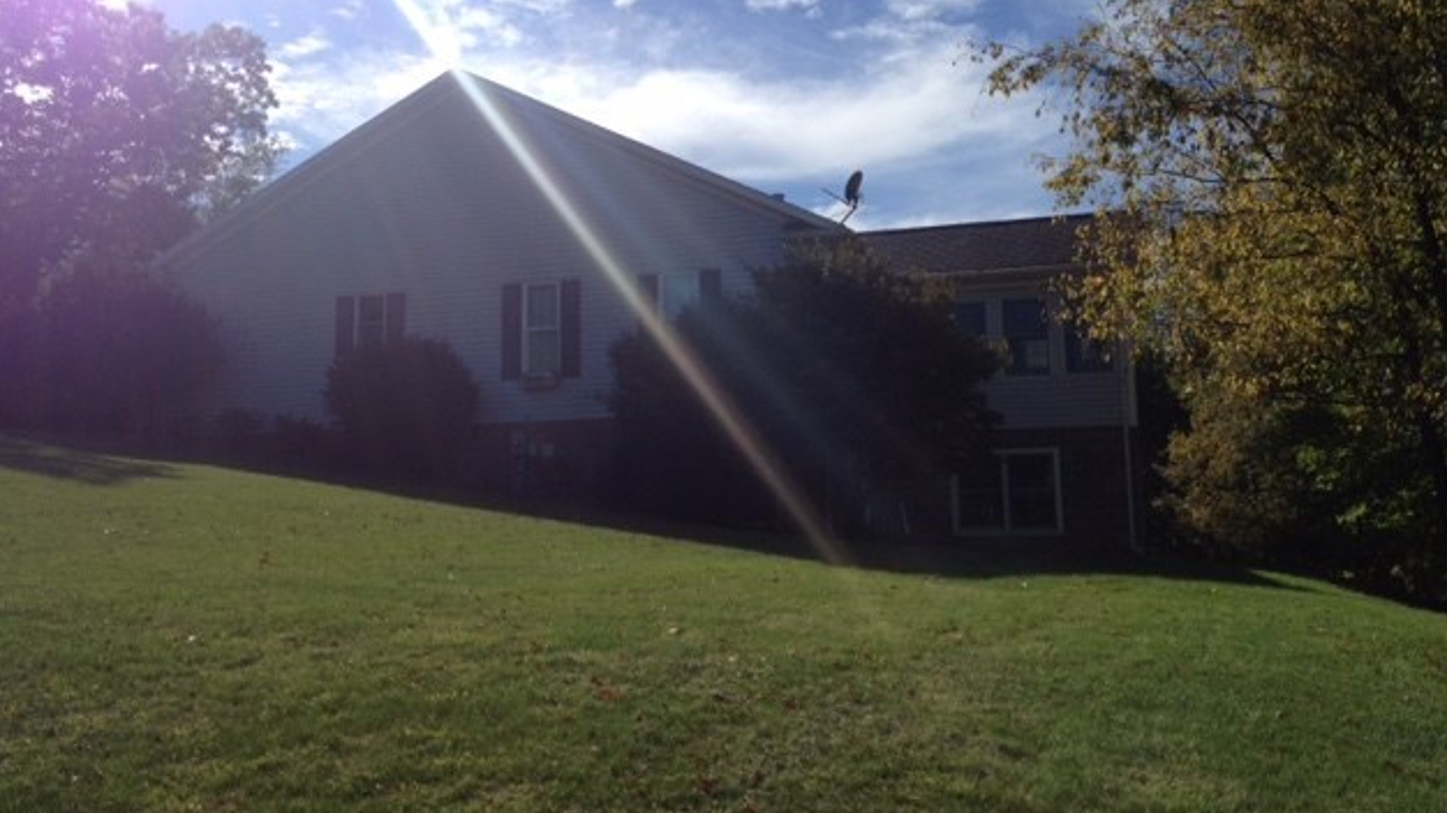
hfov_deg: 51.6
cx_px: 721
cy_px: 367
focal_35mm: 39
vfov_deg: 30.4
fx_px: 1496
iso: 50
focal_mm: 4.28
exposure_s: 1/3247
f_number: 2.4
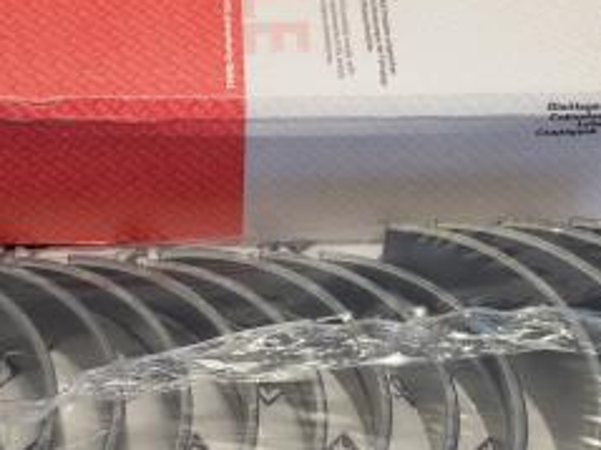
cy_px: 280
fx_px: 1215
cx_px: 231
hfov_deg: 27.7
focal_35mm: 70
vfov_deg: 21.0
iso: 40
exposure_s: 1/33
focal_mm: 2.93
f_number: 2.4
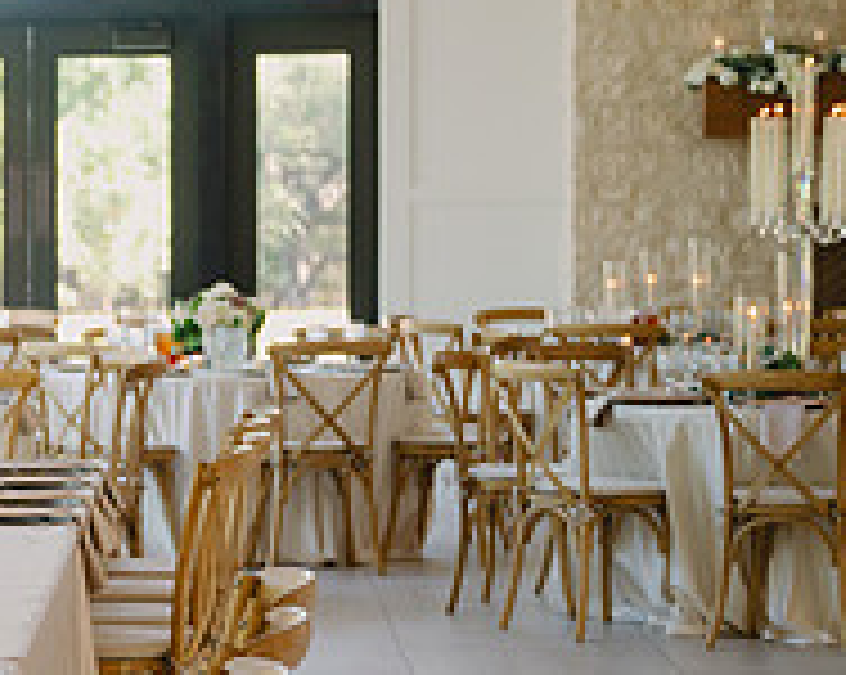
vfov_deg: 10.6
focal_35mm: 145
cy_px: 482
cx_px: -405
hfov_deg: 12.7
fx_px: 3627
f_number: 2.8
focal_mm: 50
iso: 250
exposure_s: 1/125
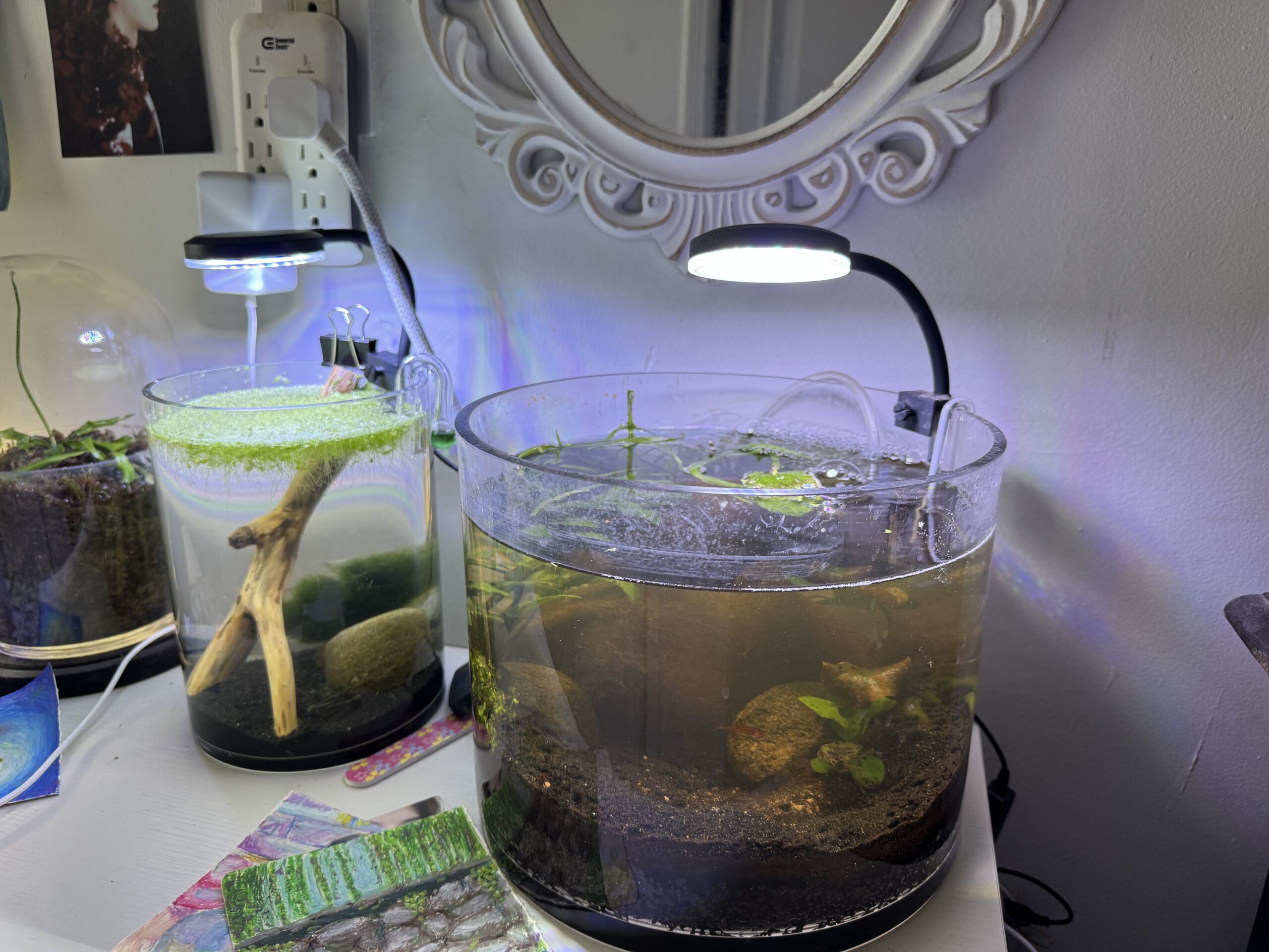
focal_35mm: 24
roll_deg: -0.7
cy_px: 476
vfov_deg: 56.8
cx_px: 634
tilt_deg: -17.8
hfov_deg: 71.6
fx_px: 880
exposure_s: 1/120
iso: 100
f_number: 1.78
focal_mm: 6.76
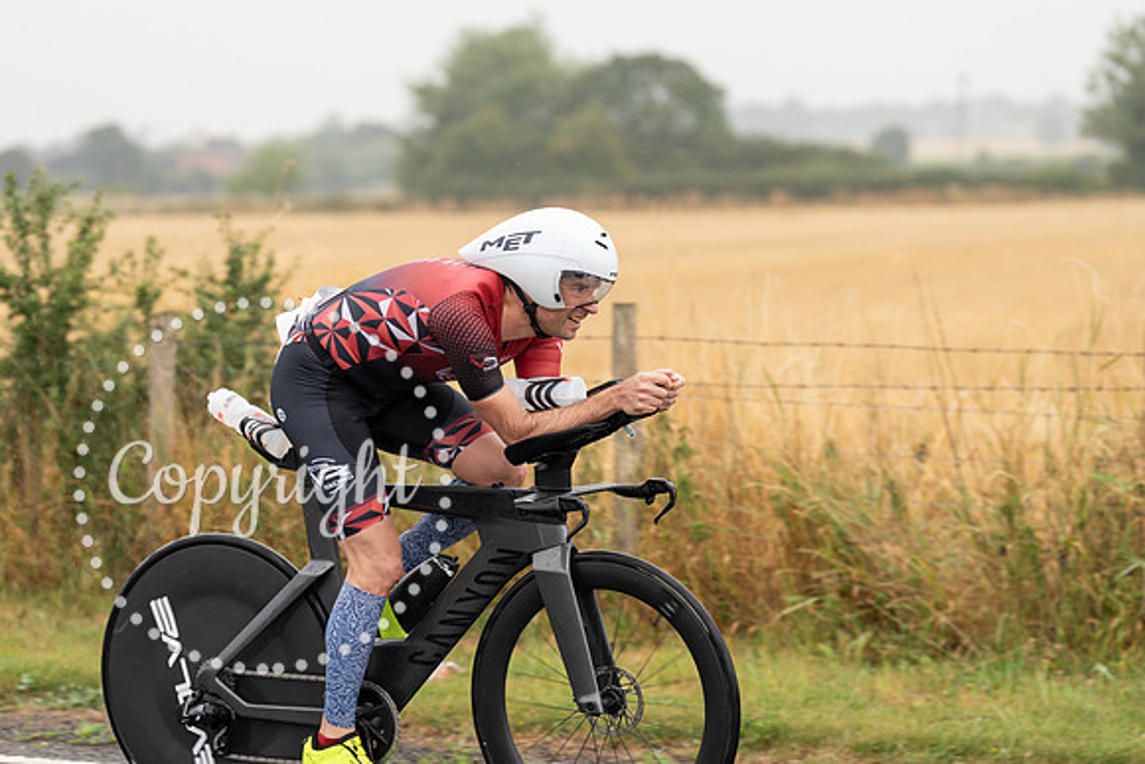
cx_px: 572
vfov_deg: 10.8
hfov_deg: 16.1
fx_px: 4040
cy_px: 382
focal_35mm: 127
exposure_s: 1/800
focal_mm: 127
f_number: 3.5
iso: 400
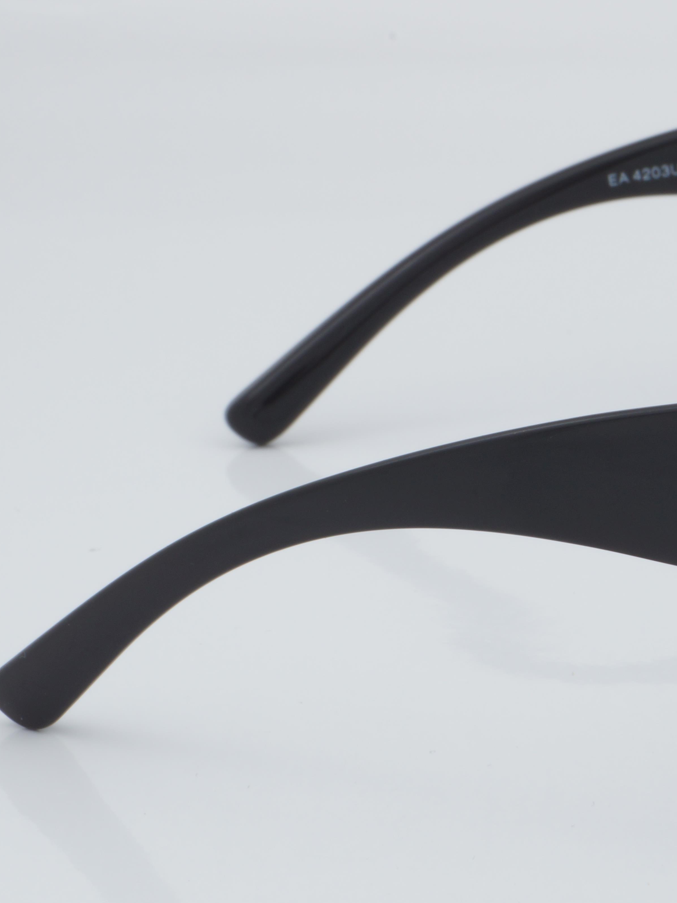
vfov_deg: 14.6
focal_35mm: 135
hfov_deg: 10.8
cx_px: 801
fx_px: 3520
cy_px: 467
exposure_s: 1/4
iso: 100
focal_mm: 50
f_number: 32
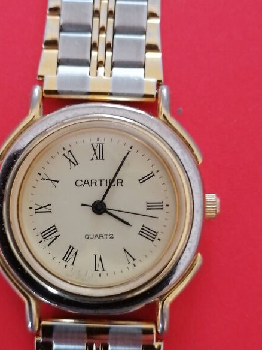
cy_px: 183
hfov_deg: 25.7
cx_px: 123
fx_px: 575
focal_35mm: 57
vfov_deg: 33.8
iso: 640
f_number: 1.8
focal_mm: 5.3
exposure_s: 1/25
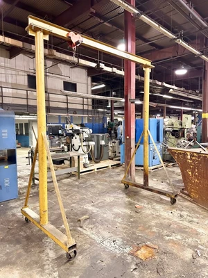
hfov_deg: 56.8
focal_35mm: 24
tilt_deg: -3.1
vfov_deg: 71.6
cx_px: 104
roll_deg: -0.1
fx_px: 192
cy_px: 139
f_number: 1.78
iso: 640
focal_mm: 6.86
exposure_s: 1/40
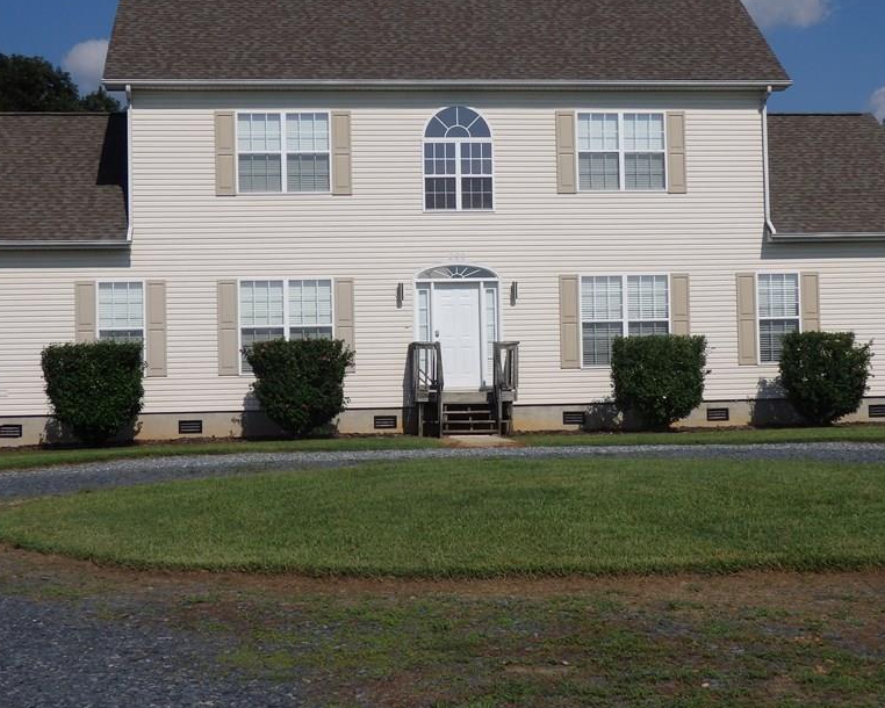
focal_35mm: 59
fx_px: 1546
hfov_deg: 31.9
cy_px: 304
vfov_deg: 25.8
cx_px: 506
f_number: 10.8
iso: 100
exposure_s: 1/320
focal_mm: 8
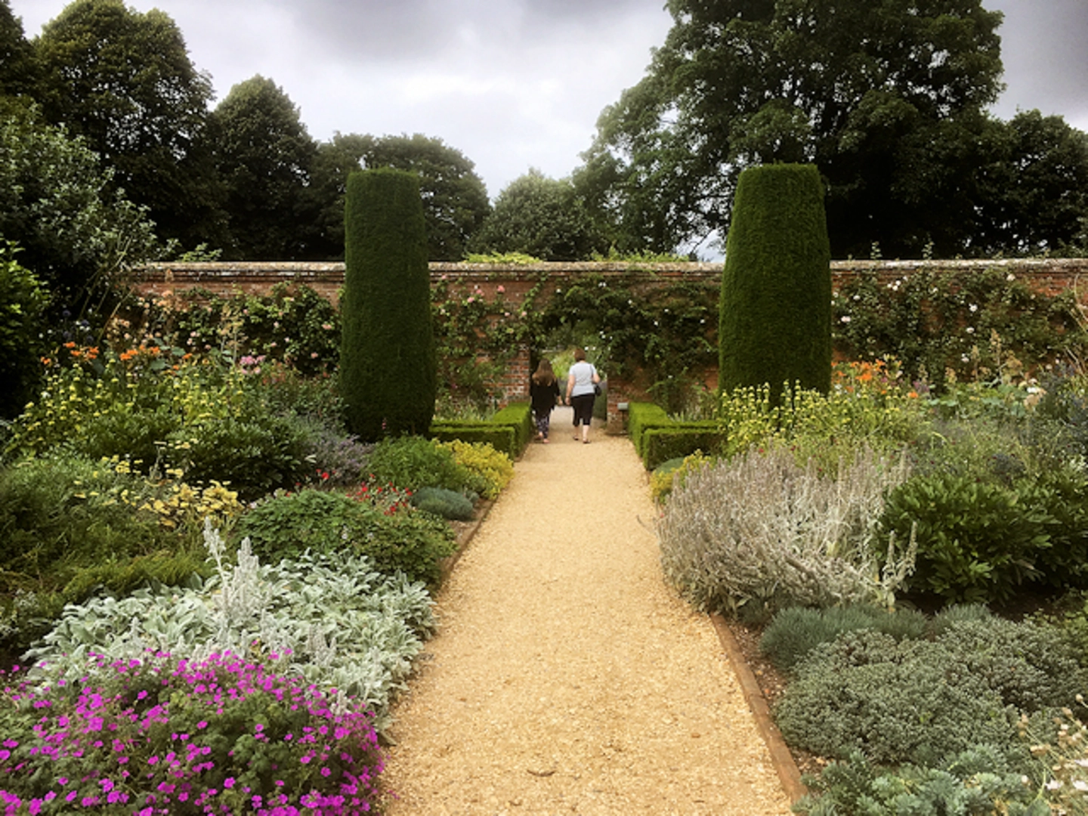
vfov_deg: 48.2
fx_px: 911
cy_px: 408
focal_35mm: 29
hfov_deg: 61.7
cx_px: 544
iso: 25
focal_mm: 4.15
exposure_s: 1/827
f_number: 2.2
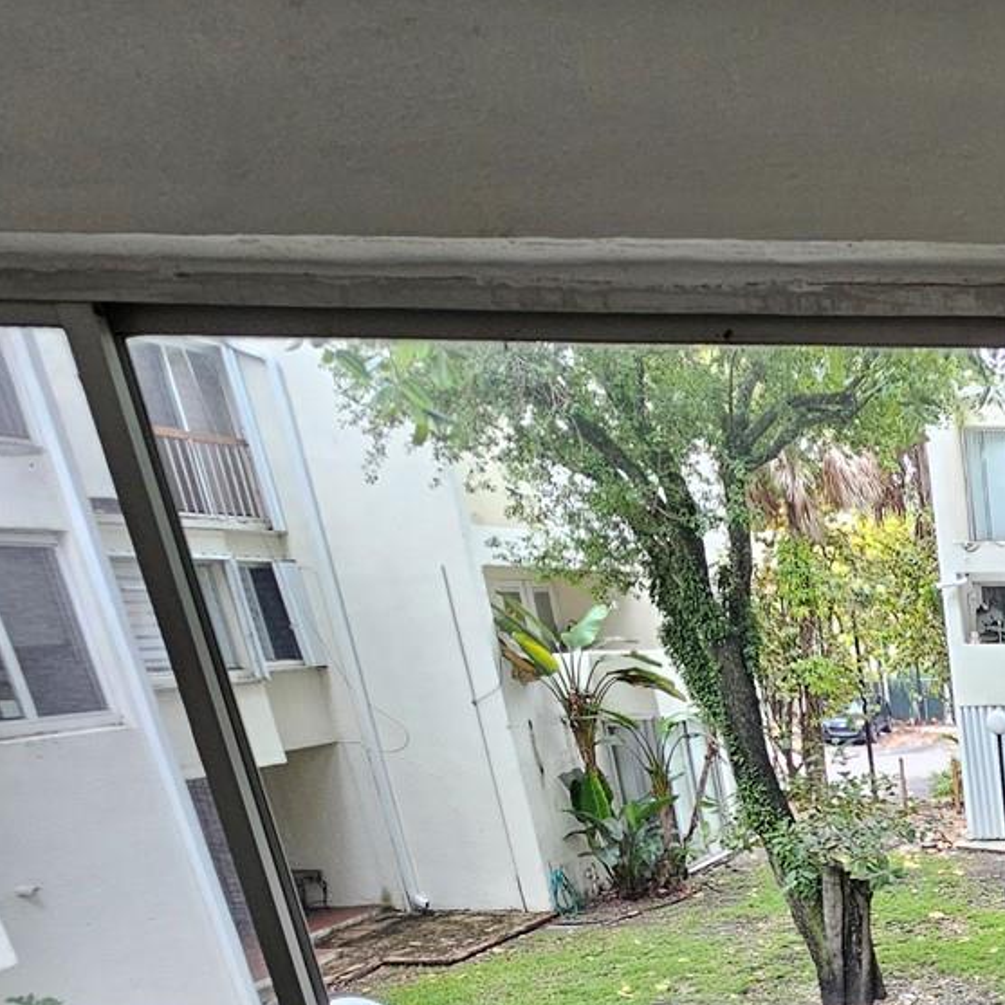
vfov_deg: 42.1
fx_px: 1084
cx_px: 1314
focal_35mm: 33
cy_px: 1036
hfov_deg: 34.6
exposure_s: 1/77
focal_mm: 2.2
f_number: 2.2
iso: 125
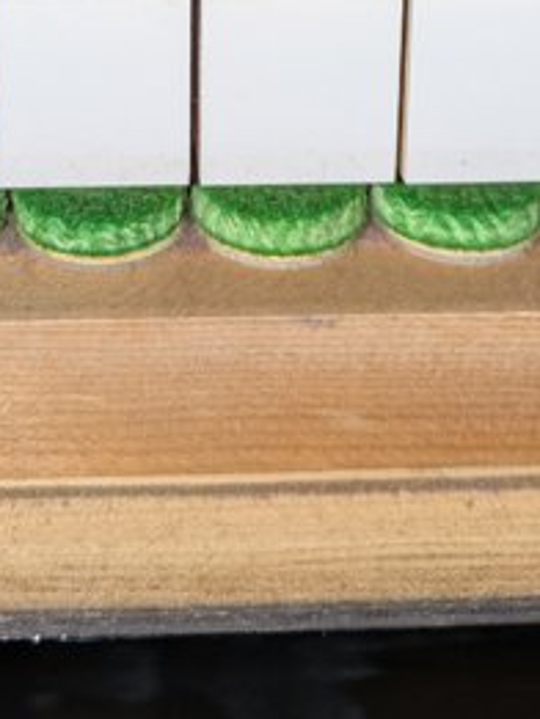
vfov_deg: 25.4
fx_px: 1434
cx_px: 186
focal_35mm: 69
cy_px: -135
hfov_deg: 21.3
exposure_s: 1/50
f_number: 1.89
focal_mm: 5.43
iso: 64
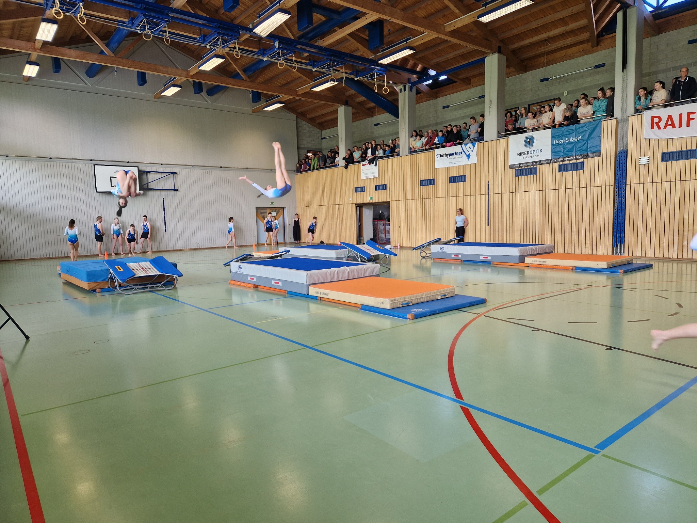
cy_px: 262
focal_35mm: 23
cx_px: 348
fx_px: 463
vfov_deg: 58.9
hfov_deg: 73.9
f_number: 1.8
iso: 100
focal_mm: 5.4
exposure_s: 1/100
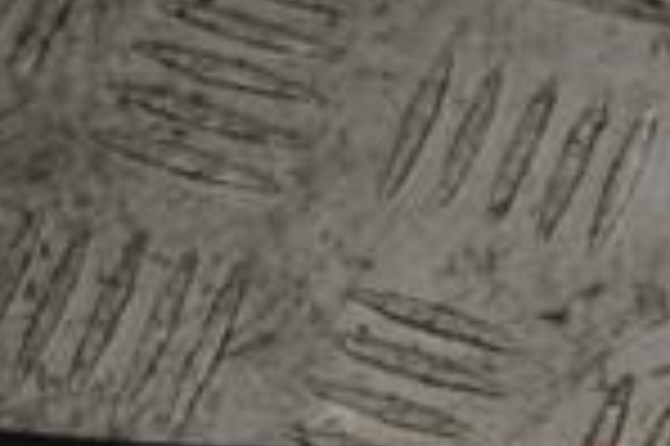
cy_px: 752
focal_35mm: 242
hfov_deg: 8.4
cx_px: 904
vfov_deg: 5.6
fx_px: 4499
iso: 100
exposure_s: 1/60
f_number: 5.3
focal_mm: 40
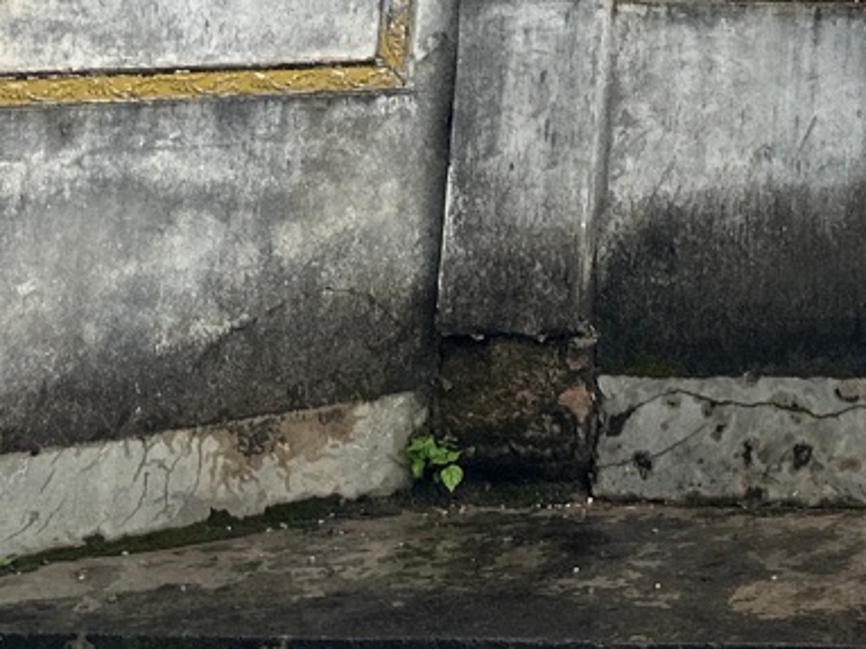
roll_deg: -0.3
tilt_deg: +9.4
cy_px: -503
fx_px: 2351
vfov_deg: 14.0
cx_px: 1531
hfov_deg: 17.3
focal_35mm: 94
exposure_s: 1/3356
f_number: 1.78
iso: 80
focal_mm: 6.86
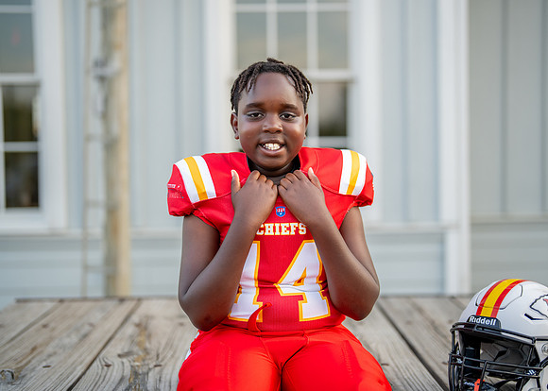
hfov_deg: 35.6
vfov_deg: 25.8
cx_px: 285
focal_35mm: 55
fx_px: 853
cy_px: 190
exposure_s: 1/800
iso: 200
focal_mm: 50
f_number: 1.2
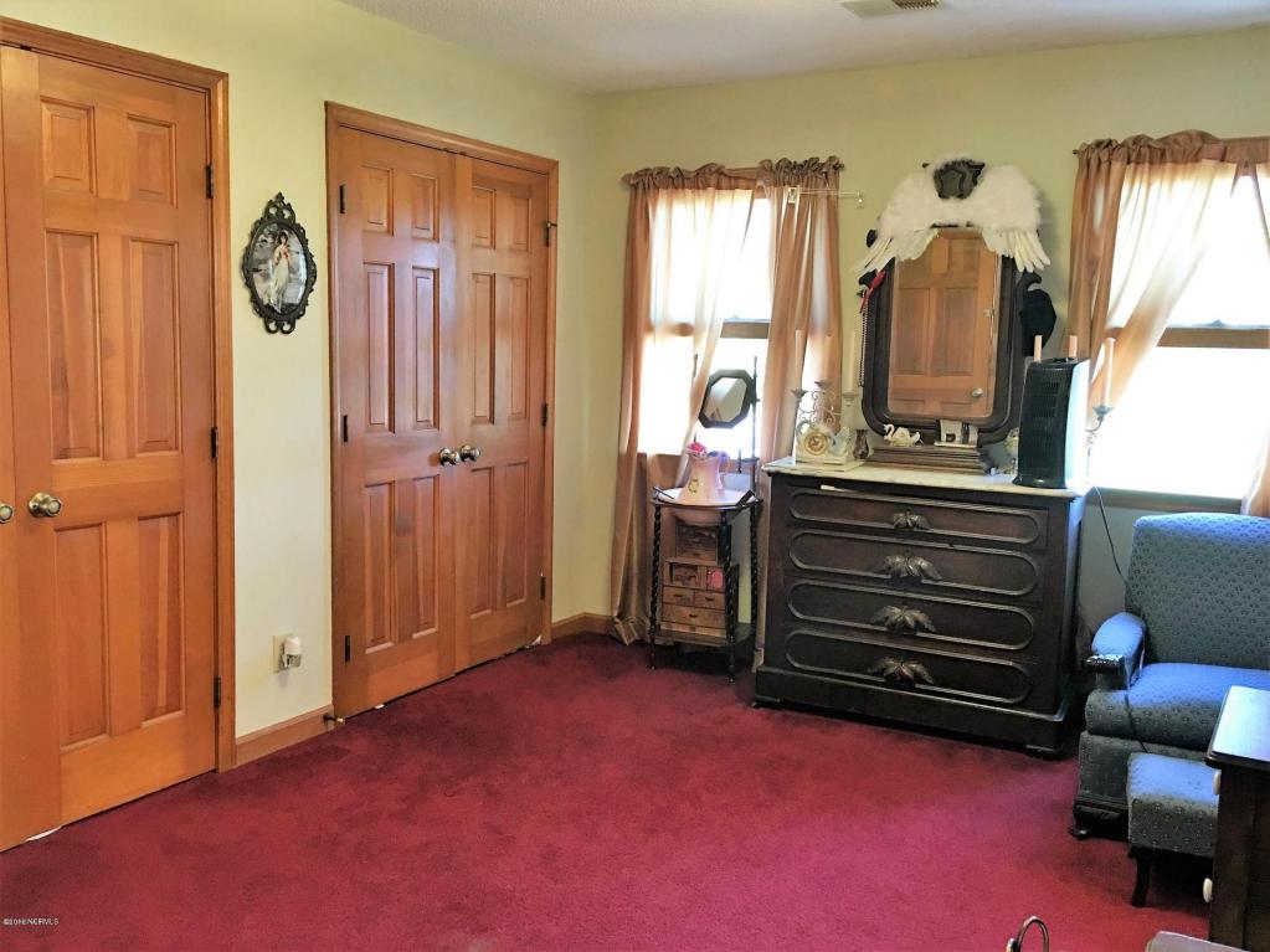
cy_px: 476
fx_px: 1064
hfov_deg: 61.7
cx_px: 635
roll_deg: +1.4
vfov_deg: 48.2
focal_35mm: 29
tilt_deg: -5.1
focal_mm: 4.15
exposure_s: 1/15
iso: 80
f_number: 2.2
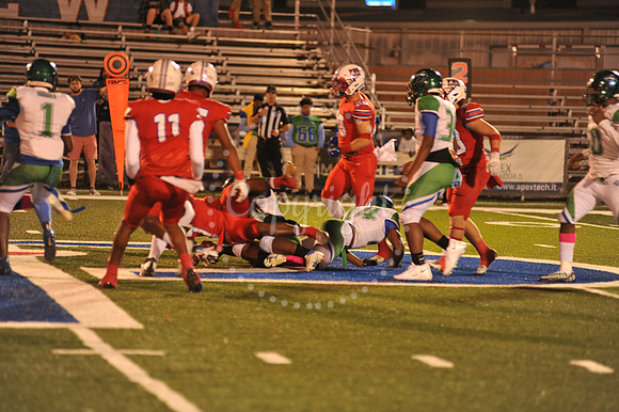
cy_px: 206
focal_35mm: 200
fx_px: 3437
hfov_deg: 10.3
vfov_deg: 6.9
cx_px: 310
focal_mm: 200
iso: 2000
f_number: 2.8
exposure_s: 1/200
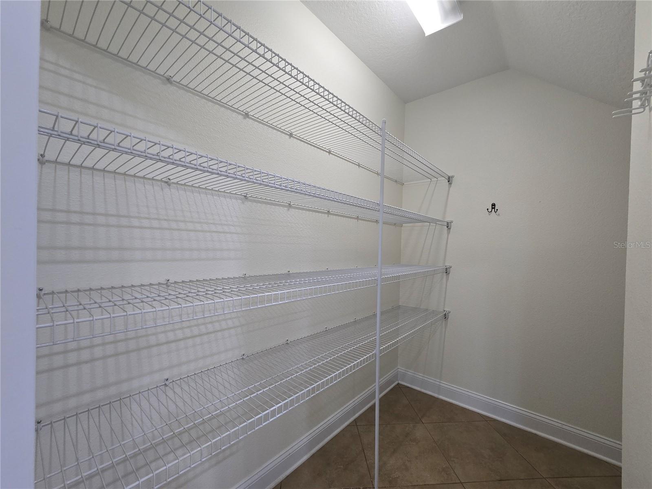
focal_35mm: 13
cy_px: 244
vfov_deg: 89.9
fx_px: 245
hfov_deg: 106.2
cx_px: 326
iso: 200
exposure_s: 1/60
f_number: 2.2
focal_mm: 2.2
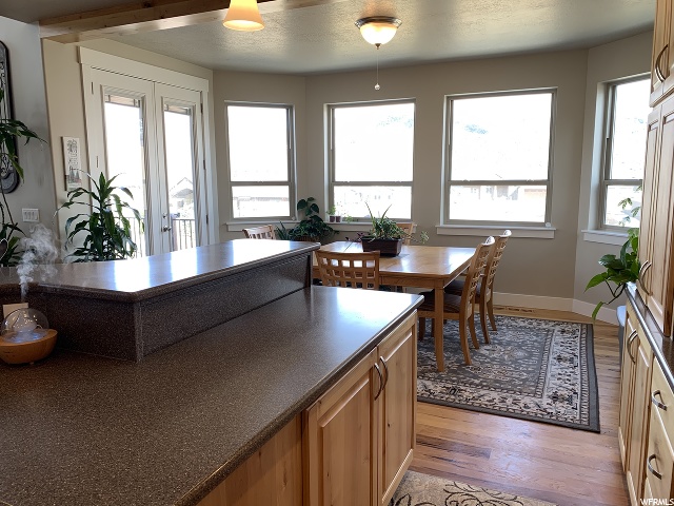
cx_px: 337
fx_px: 506
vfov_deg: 53.1
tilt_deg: -8.7
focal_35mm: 26
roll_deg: -0.2
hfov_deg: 67.3
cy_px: 253
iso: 40
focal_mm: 4.25
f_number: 1.8
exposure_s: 1/120
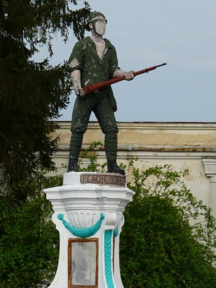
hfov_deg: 6.4
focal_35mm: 232
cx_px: 129
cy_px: 158
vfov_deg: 8.5
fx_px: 1931
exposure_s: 1/400
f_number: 5.6
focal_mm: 31.3
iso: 100
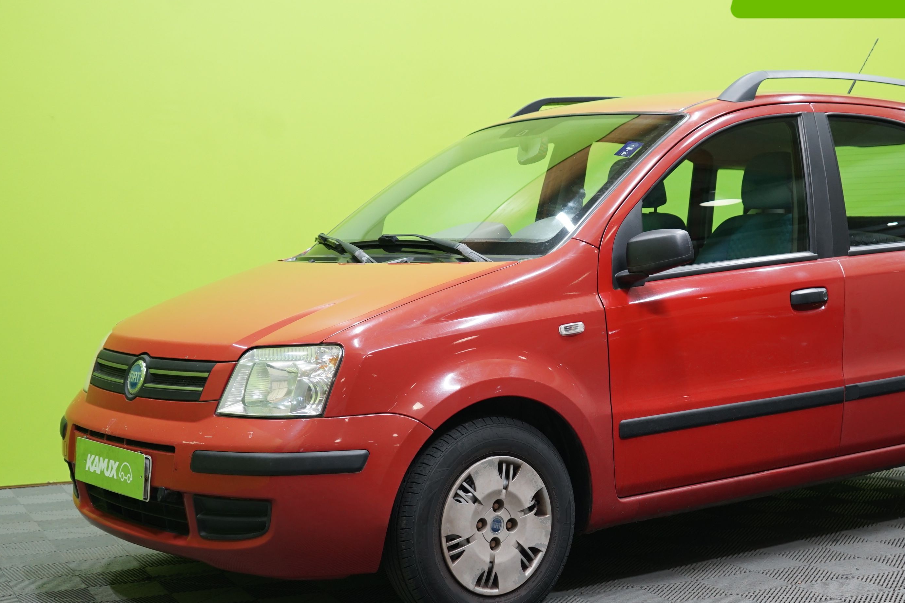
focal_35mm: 57
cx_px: 568
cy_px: 296
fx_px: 1433
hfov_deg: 34.9
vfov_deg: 23.8
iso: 640
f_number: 4.5
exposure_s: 1/20
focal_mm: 40
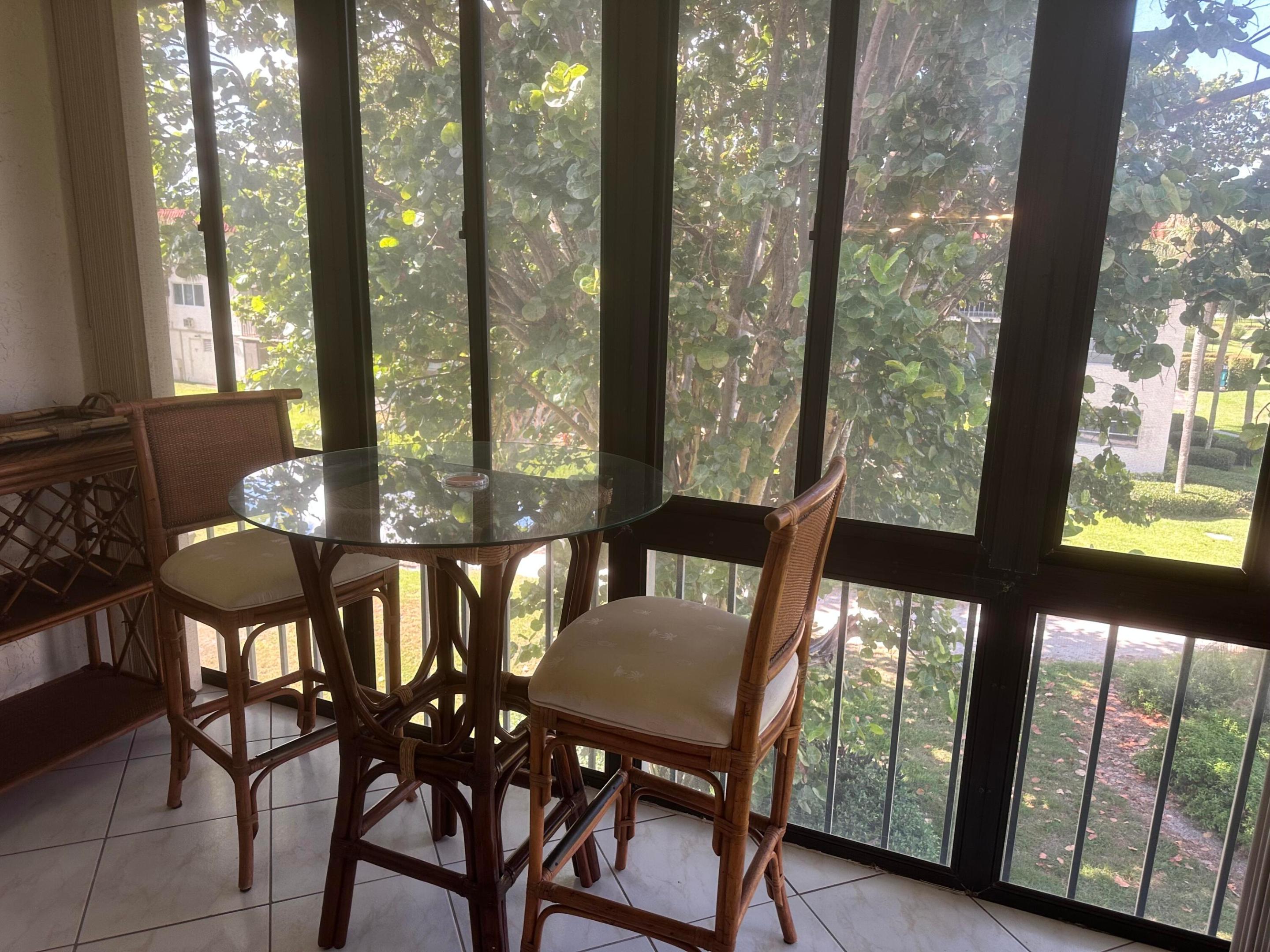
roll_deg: -1.1
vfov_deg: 56.8
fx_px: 881
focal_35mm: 24
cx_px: 635
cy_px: 476
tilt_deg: -12.0
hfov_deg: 71.6
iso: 125
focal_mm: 6.86
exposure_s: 1/60
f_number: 1.78
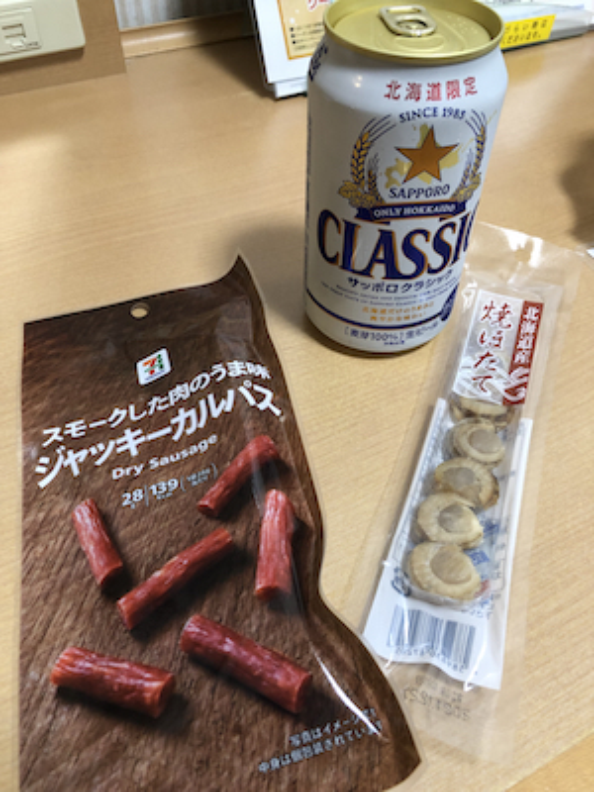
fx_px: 641
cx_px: 297
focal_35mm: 28
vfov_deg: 63.4
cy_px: 396
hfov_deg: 49.7
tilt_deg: -48.0
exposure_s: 1/17
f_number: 1.8
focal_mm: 4
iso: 40
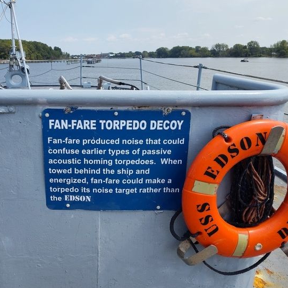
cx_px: 99
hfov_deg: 53.1
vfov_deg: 54.0
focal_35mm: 30
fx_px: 282
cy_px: 138
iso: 100
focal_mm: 5.56
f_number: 1.8
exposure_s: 1/1400
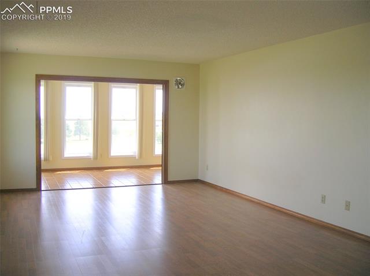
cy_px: 138
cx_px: 185
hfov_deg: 54.0
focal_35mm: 34
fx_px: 363
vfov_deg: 41.7
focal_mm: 5.7
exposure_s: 1/73.5
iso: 50
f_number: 2.9
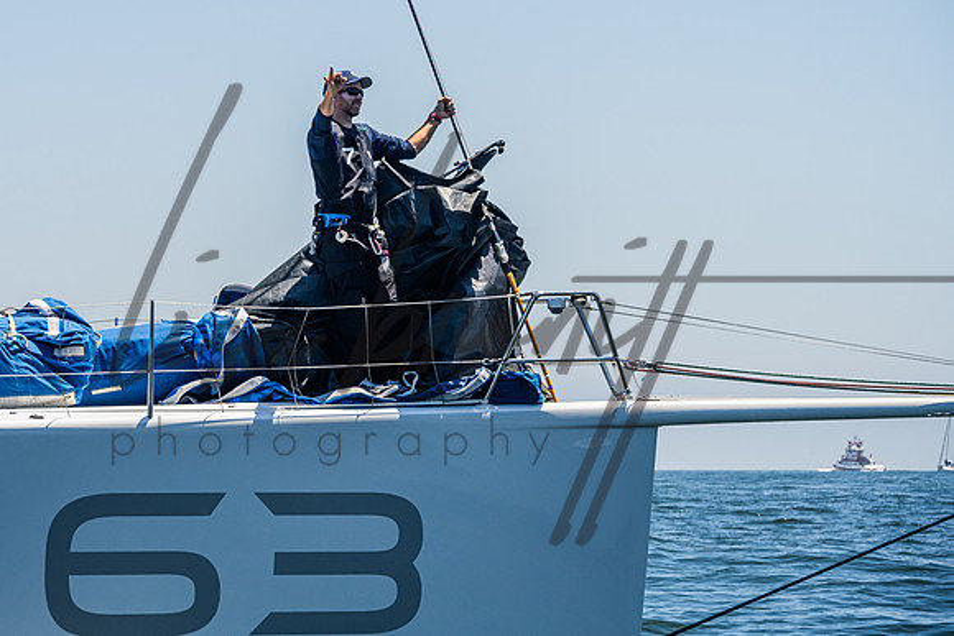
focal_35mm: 178
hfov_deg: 11.6
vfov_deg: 7.7
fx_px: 4706
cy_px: 233
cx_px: 349
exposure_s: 1/1600
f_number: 8
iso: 400
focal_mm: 140
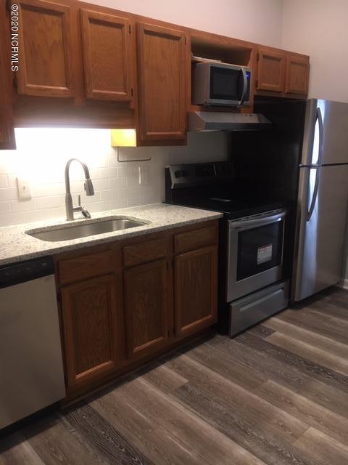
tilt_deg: -11.8
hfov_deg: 48.2
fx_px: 389
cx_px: 174
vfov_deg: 61.7
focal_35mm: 29
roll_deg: +0.1
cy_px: 232
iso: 100
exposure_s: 1/30
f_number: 2.2
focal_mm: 4.15
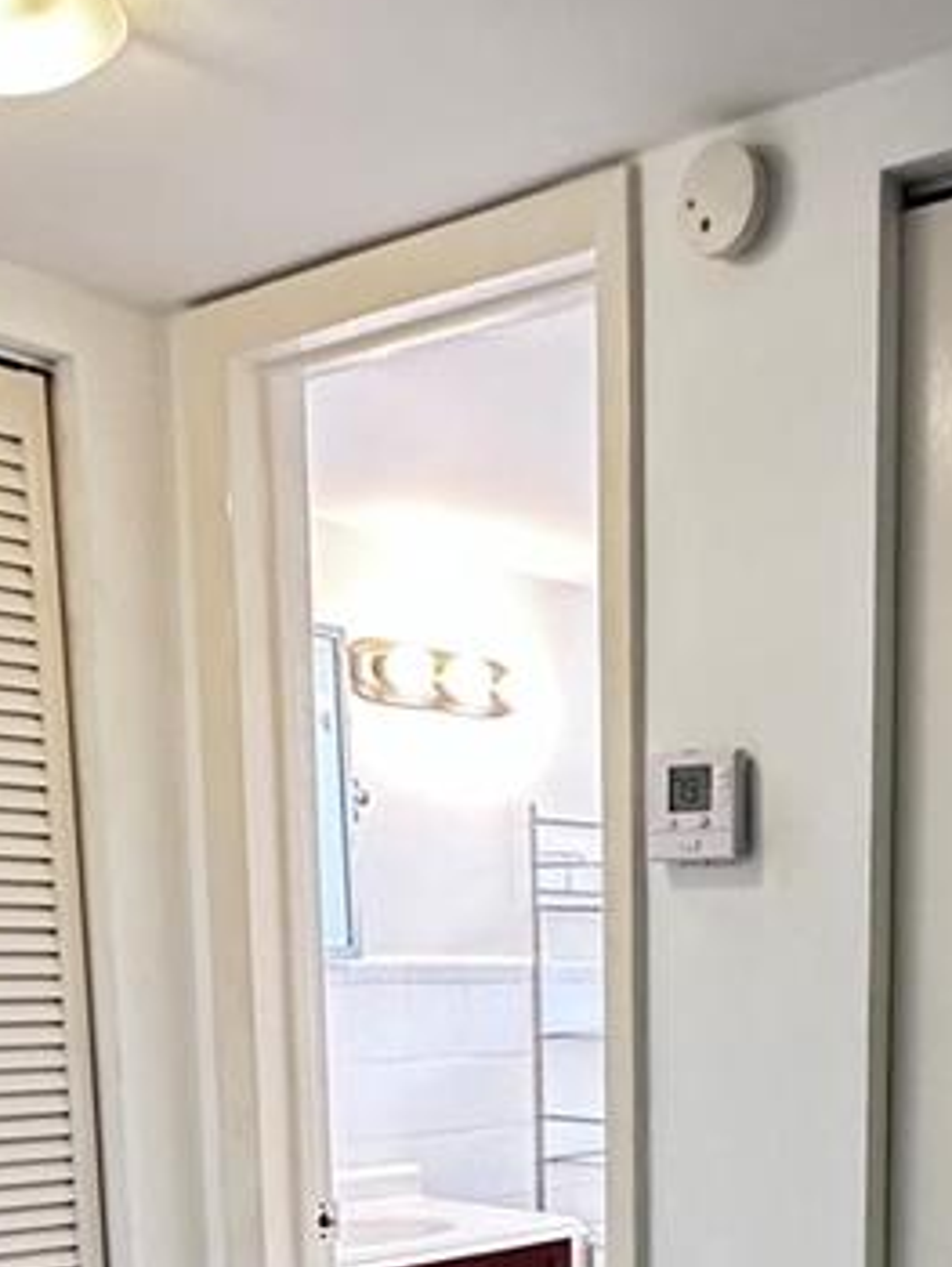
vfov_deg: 36.0
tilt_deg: -9.0
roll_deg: -0.9
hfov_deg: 29.2
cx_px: 829
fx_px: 1758
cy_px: 1245
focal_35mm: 48
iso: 320
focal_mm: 2.22
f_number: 2.2
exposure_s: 1/60
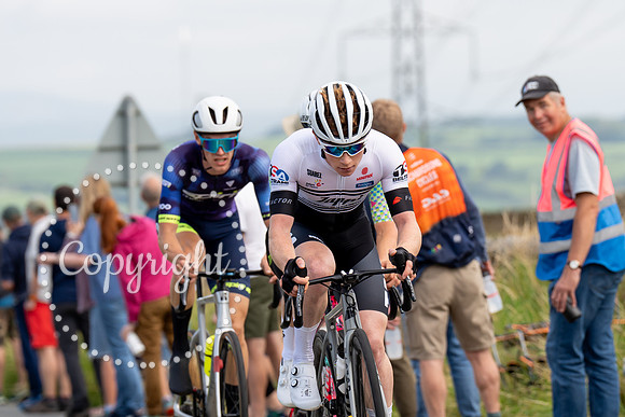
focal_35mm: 348
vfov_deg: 4.0
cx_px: 380
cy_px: 154
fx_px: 6034
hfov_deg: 5.9
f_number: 4.5
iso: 250
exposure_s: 1/800
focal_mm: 194
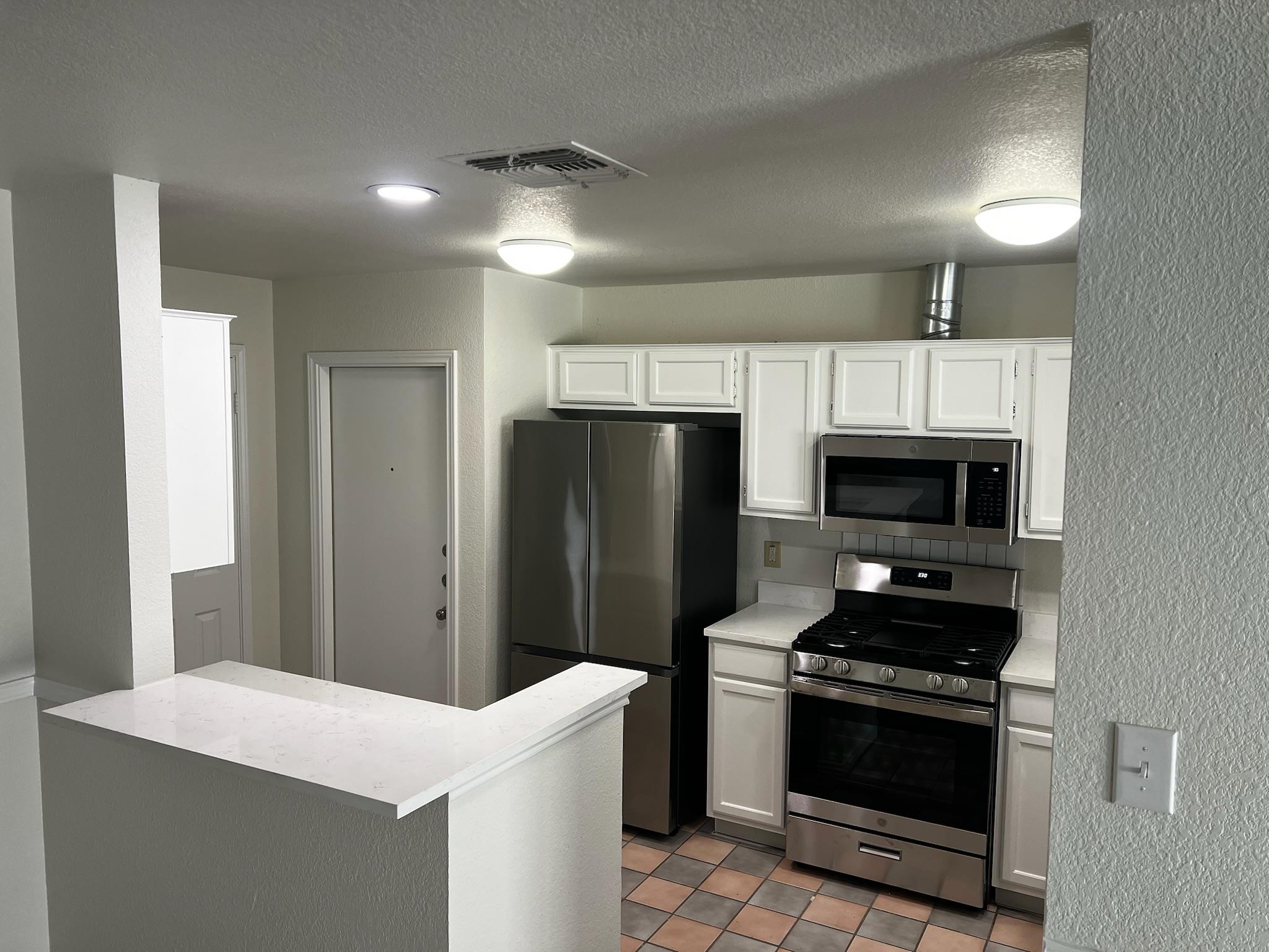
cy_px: 476
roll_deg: +0.2
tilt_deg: -4.0
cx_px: 634
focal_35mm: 26
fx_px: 953
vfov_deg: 53.1
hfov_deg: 67.3
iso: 80
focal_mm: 5.7
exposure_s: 1/120
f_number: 1.5
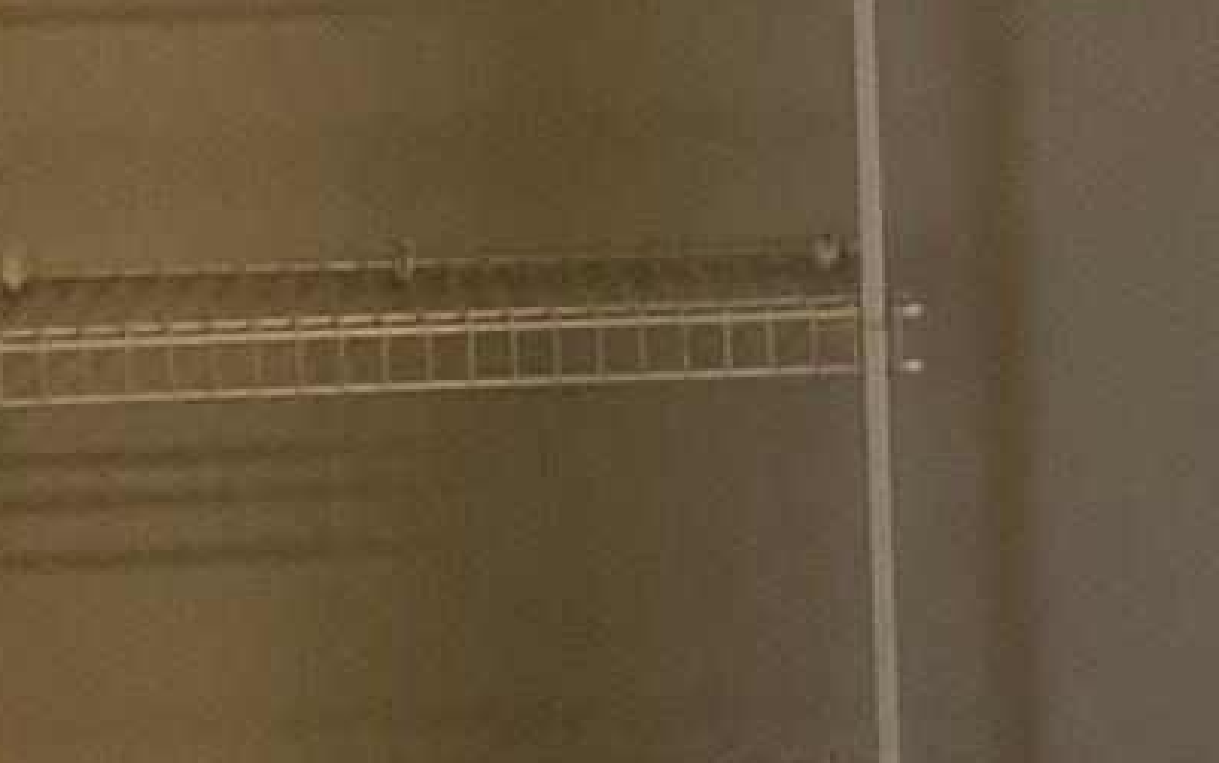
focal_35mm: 222
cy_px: -505
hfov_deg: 9.4
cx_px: 502
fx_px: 7378
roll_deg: +0.9
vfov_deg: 5.8
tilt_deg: -6.0
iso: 125
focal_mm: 3.99
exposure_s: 1/60
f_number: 1.8
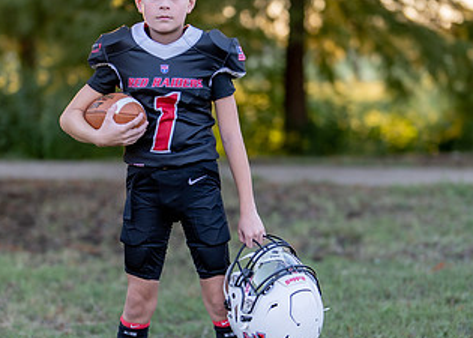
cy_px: 205
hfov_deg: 17.4
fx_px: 1545
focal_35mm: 115
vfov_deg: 12.5
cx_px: 228
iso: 100
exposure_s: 1/400
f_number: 1.2
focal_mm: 50
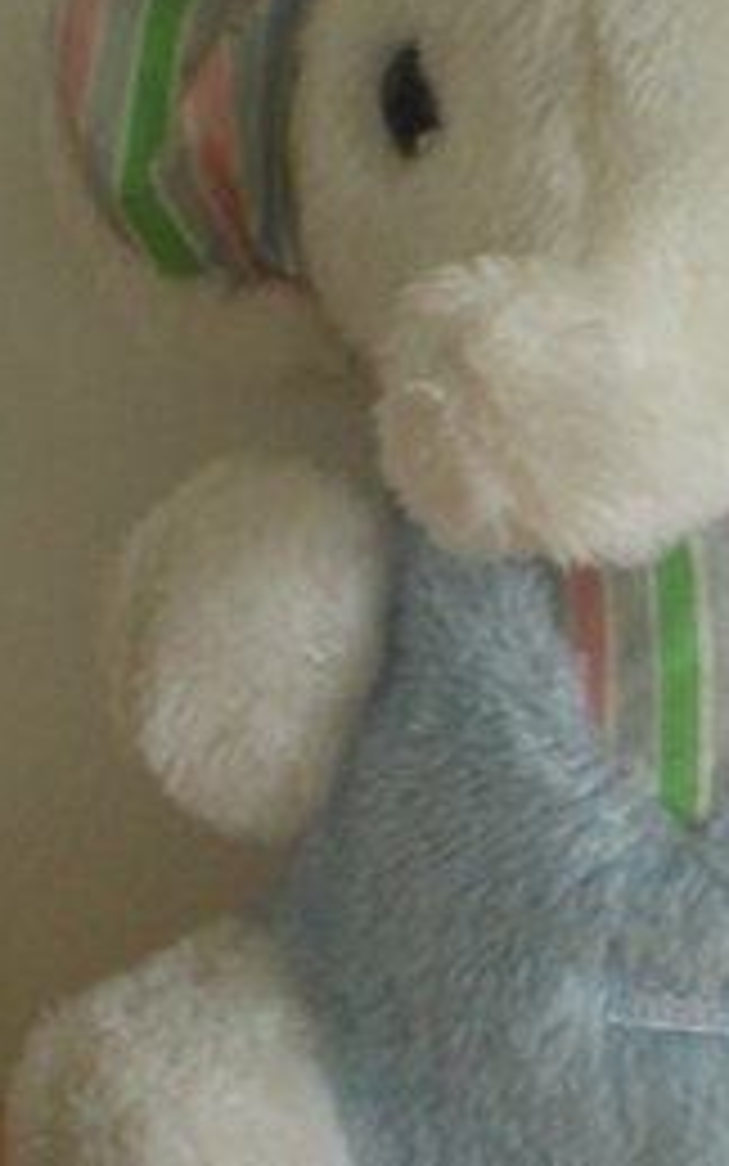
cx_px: 716
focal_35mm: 81
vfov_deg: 25.5
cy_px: 711
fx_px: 2573
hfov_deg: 15.8
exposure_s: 1/16
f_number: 3.1
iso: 200
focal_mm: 6.3
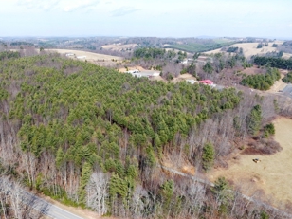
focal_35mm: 26
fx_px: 219
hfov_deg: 66.0
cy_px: 117
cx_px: 105
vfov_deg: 53.0
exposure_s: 1/431
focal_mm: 3.61
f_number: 2.8
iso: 100
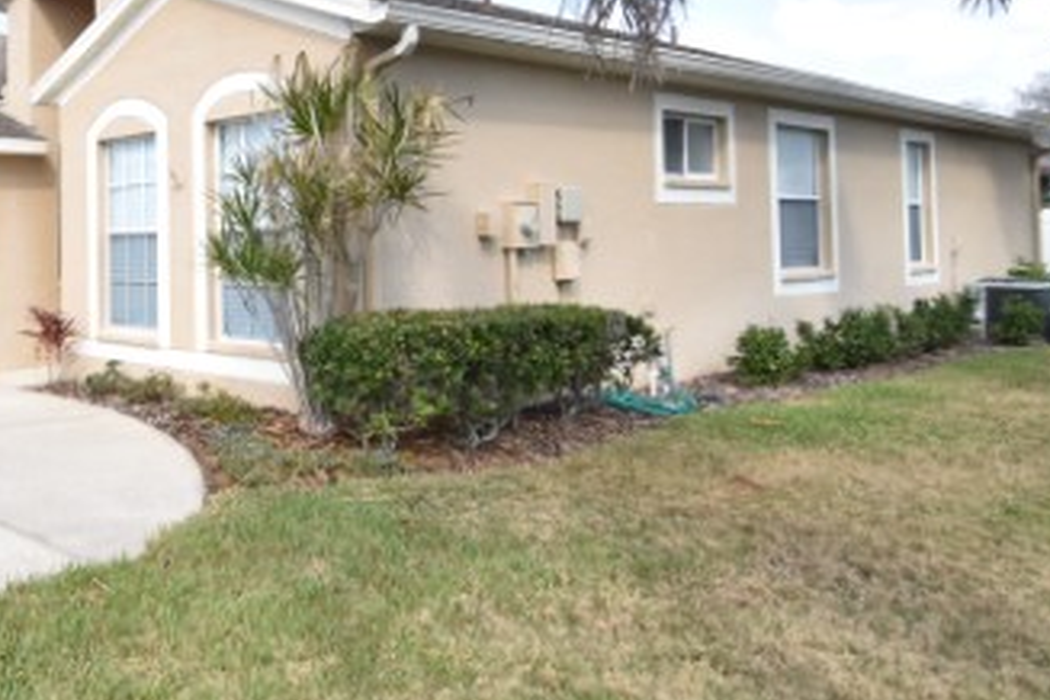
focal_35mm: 33
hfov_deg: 50.4
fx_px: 962
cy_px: 209
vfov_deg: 39.3
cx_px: 93
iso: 800
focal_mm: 10
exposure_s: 1/3000
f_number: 3.5
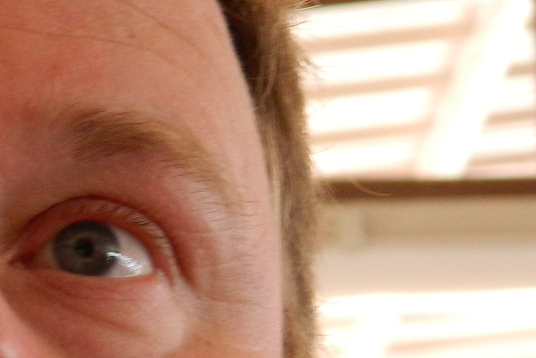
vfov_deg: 4.4
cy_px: 584
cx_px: -99
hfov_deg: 6.6
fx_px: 4616
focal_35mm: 310
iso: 180
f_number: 4.2
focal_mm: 15.1
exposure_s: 1/60
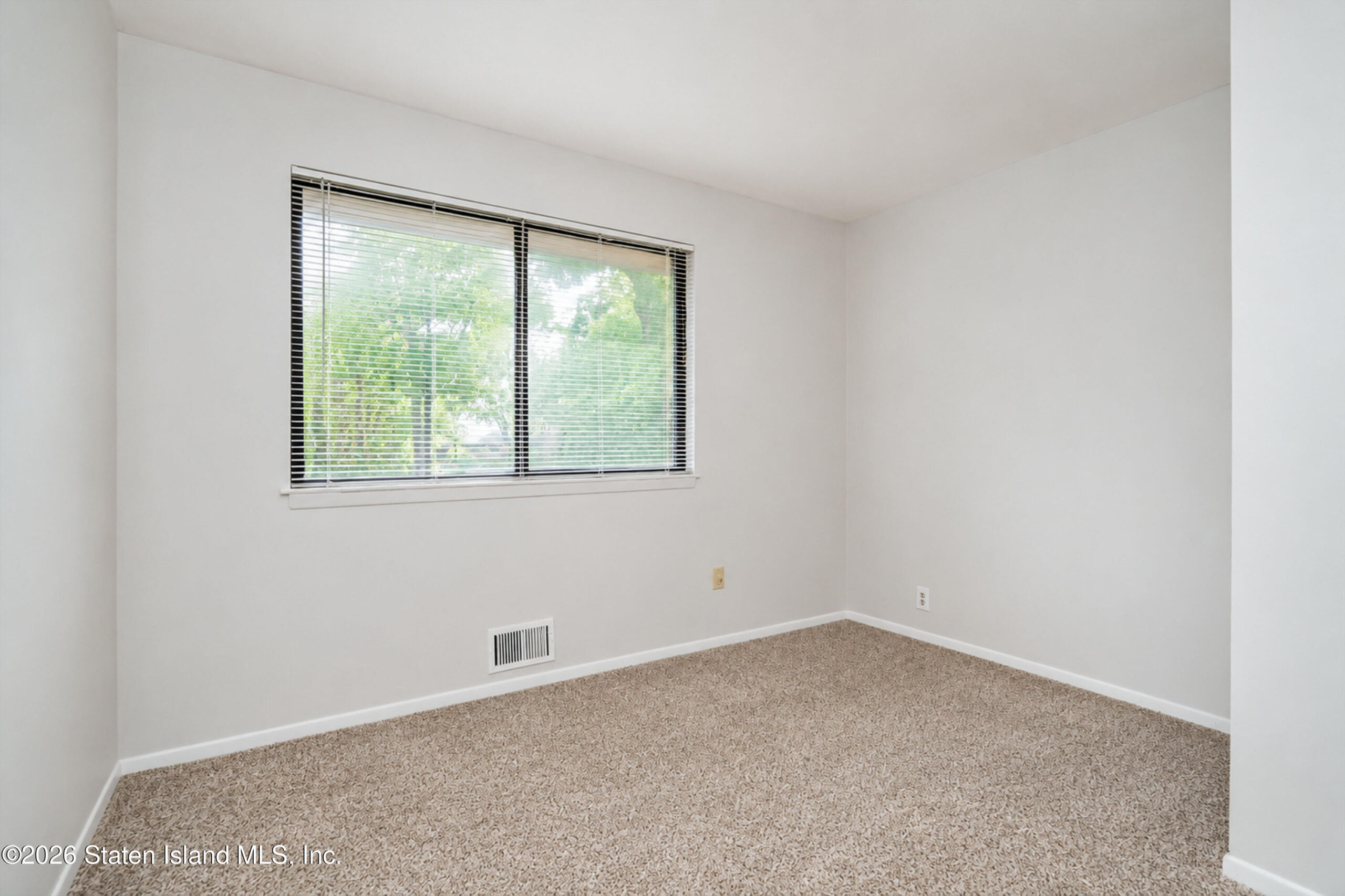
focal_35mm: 16
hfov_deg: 96.7
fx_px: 598
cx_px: 672
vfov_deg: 73.8
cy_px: 448
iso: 64
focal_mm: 16
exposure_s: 1/50
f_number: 5
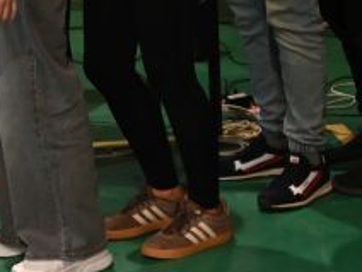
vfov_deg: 9.9
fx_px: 1516
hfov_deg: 13.5
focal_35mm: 145
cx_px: 61
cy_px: -135
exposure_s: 1/80
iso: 1600
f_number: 5
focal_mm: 40
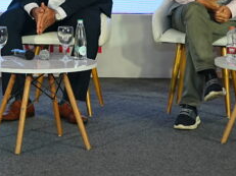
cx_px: -41
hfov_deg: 12.2
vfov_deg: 9.3
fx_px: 1077
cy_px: -37
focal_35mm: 158
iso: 400
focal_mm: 37
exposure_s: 1/125
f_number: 4
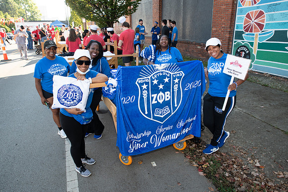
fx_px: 192
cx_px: 144
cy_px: 96
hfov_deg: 73.8
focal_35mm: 24
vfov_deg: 53.1
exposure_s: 1/125
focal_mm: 24
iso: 400
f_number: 6.3
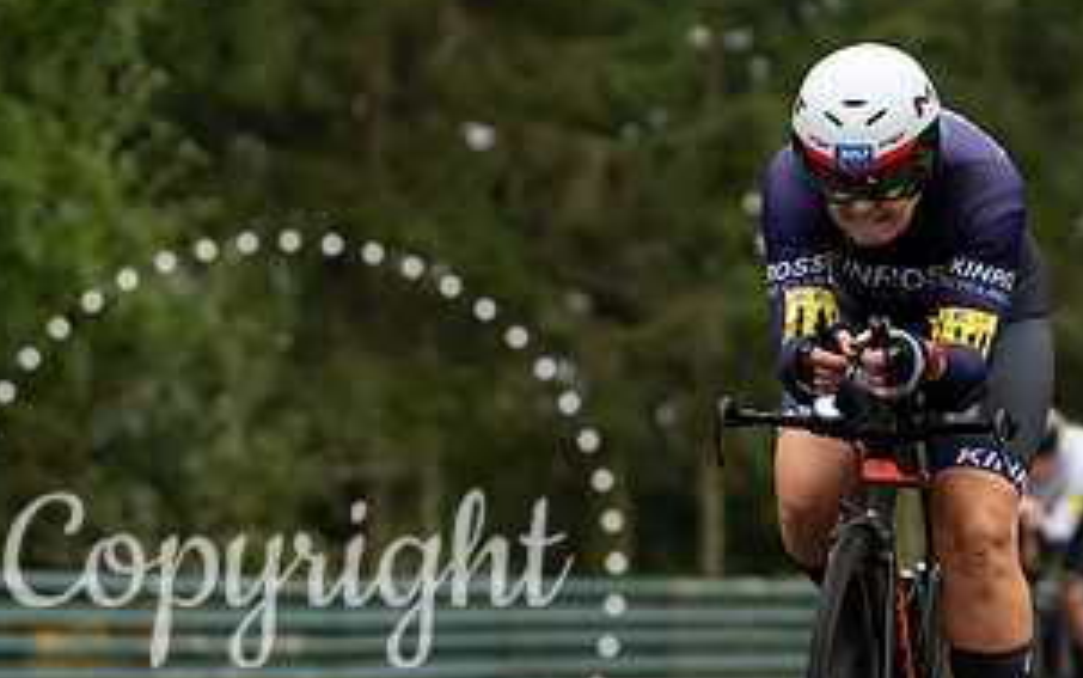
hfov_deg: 7.2
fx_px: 8533
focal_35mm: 289
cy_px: 398
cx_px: 946
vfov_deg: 4.5
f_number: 2.8
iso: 500
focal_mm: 107
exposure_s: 1/1000
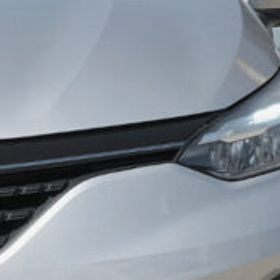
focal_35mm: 257
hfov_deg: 6.8
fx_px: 2352
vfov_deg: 6.8
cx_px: -81
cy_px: 143
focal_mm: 34.3
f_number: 9
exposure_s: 1/250
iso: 160
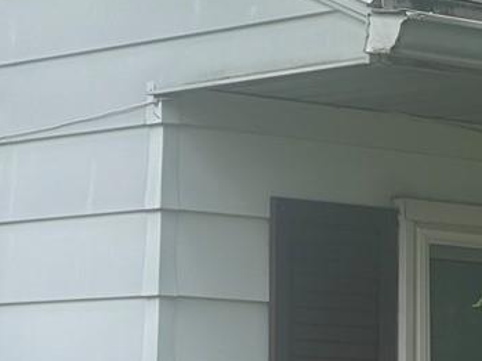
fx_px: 2615
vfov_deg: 7.8
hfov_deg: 10.5
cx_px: 218
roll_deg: -0.4
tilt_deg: +9.7
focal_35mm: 188
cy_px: -75
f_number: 2.2
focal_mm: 7.5
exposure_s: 1/381
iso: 20
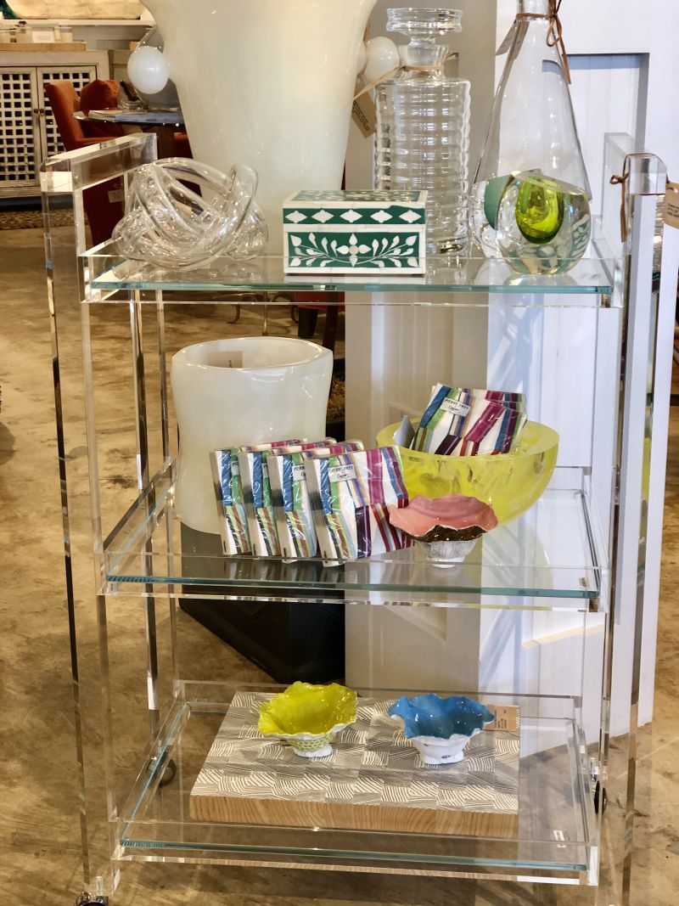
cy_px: 453
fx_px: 1491
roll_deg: -0.4
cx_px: 340
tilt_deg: -15.0
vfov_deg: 33.8
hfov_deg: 25.7
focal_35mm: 57
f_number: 2.8
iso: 100
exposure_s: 1/30
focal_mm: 6.6
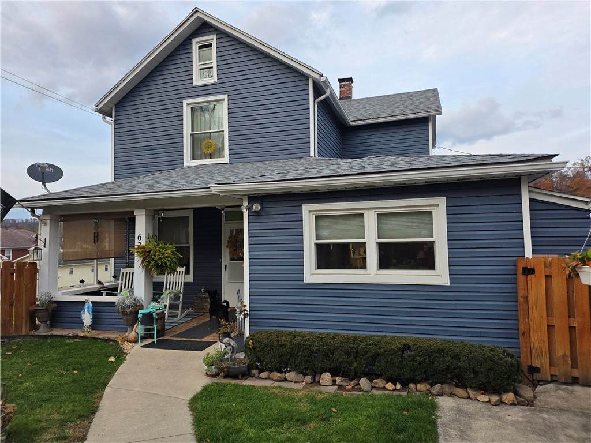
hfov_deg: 73.9
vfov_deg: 58.9
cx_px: 296
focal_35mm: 23
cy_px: 222
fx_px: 393
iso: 50
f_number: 1.7
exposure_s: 1/180
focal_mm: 6.25
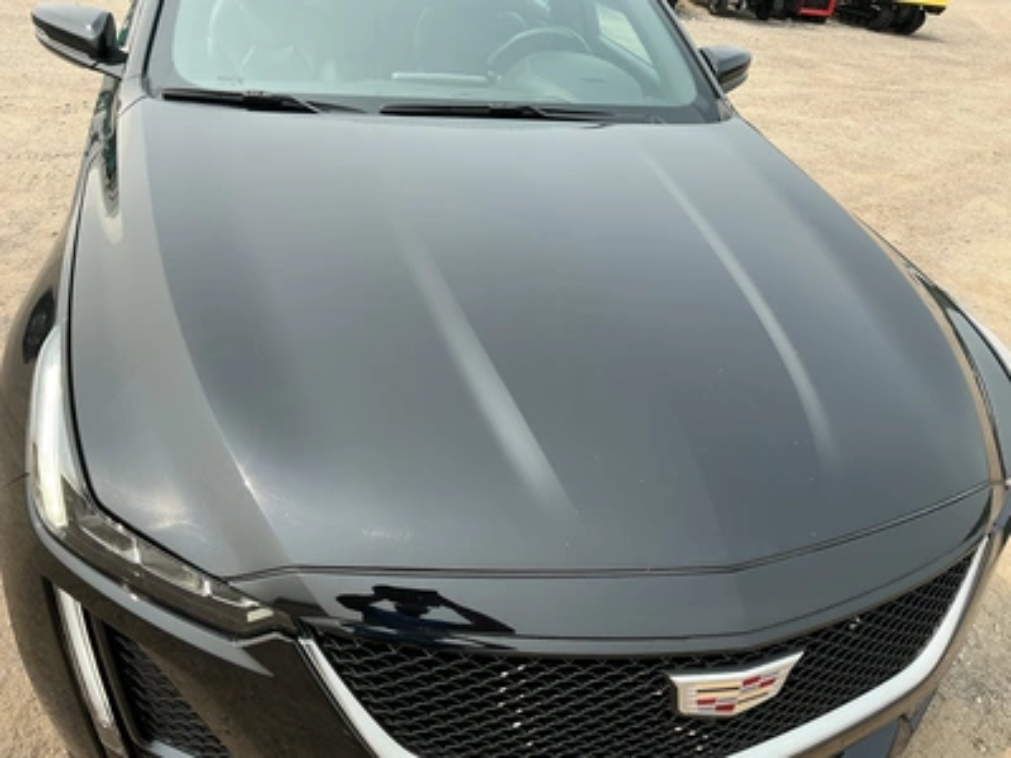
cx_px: 506
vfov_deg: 49.7
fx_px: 818
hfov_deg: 63.4
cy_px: 379
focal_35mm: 28
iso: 25
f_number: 1.8
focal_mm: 3
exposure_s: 1/792
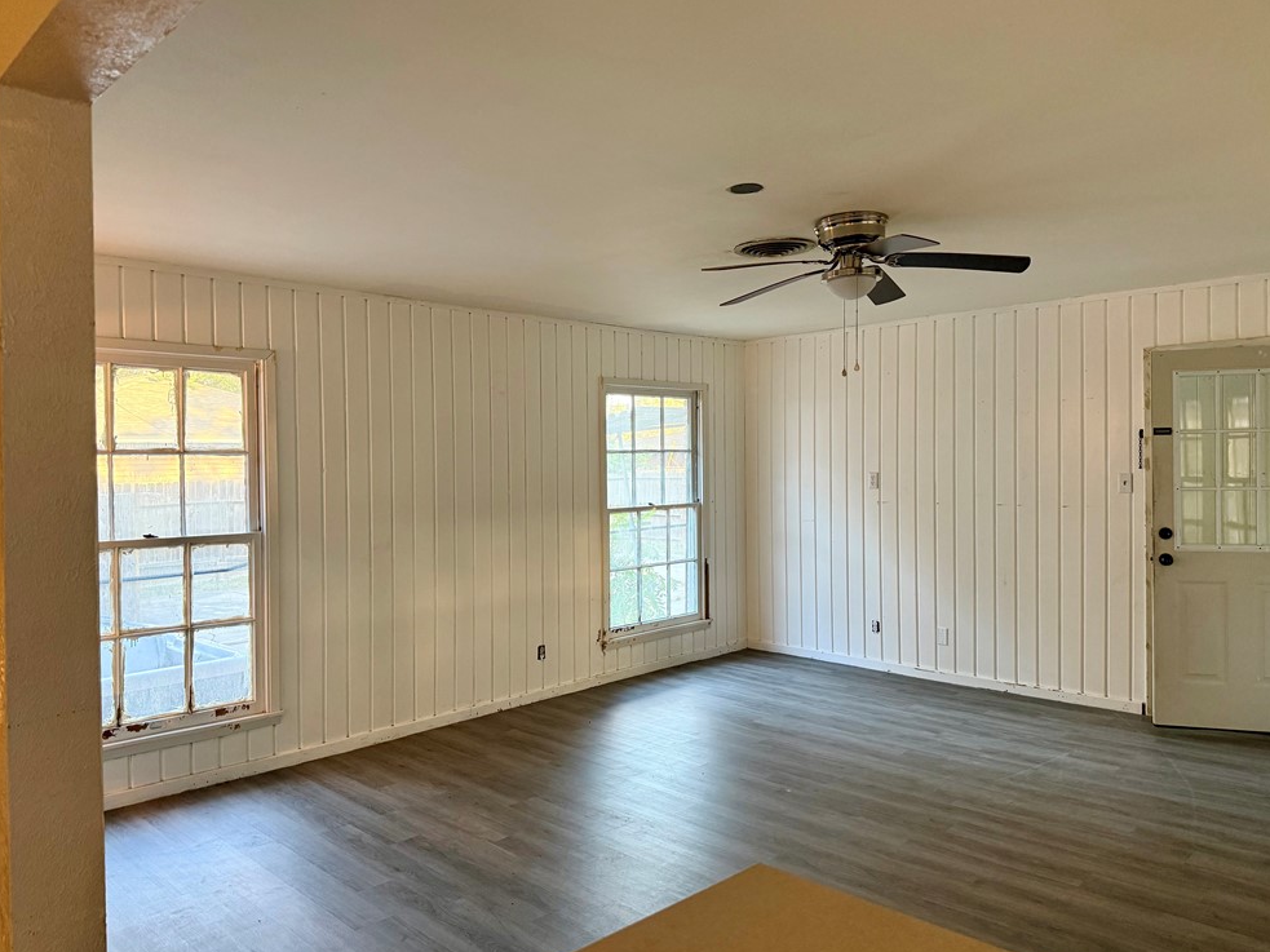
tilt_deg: +0.1
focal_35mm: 25
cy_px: 471
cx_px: 634
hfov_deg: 69.4
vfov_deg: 54.9
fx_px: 917
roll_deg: +1.4
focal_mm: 6.76
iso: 320
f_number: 1.78
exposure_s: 1/60
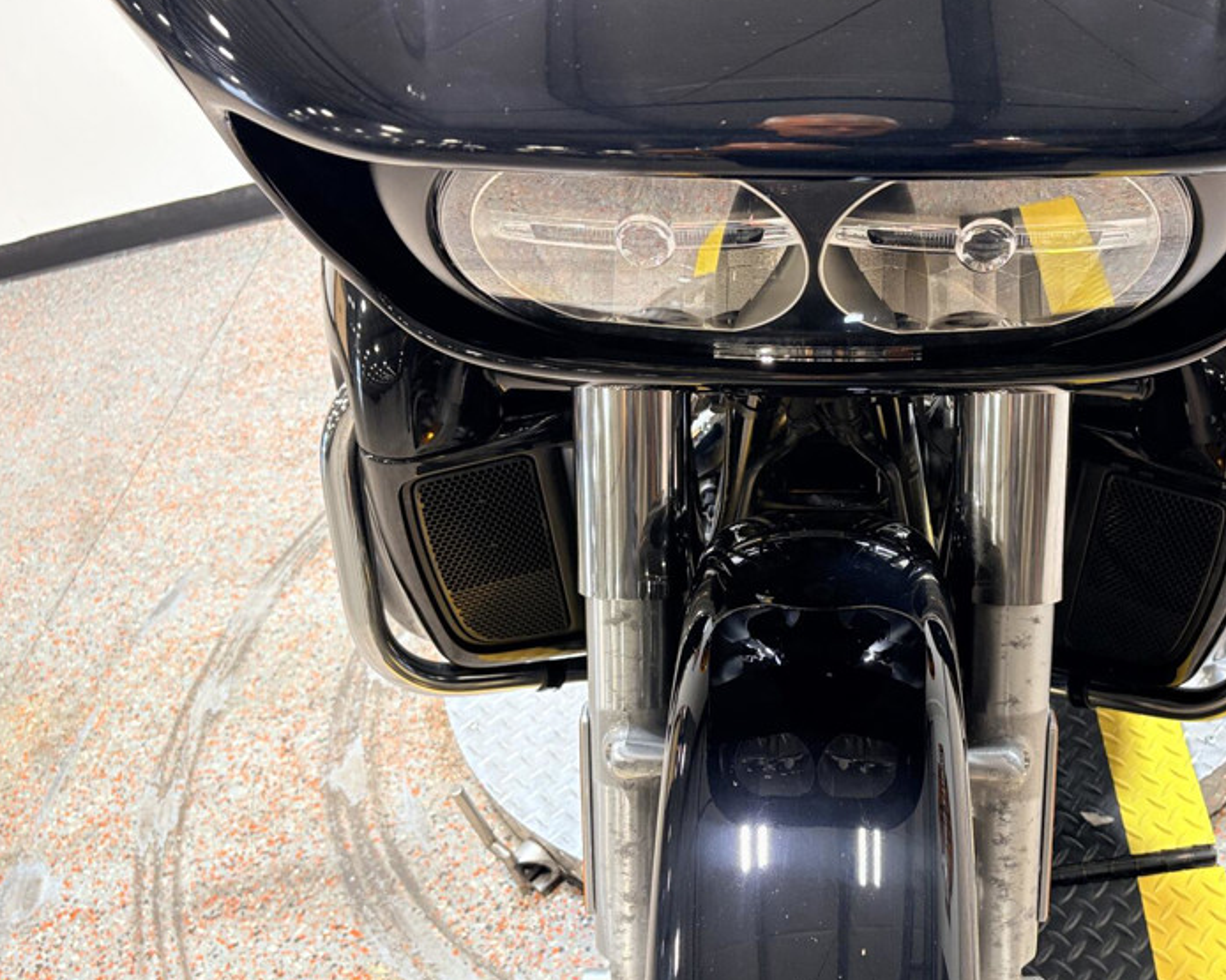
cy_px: 581
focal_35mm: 39
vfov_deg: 38.1
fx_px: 1415
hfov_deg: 46.2
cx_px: 814
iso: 100
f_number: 1.6
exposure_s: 1/120
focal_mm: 5.96
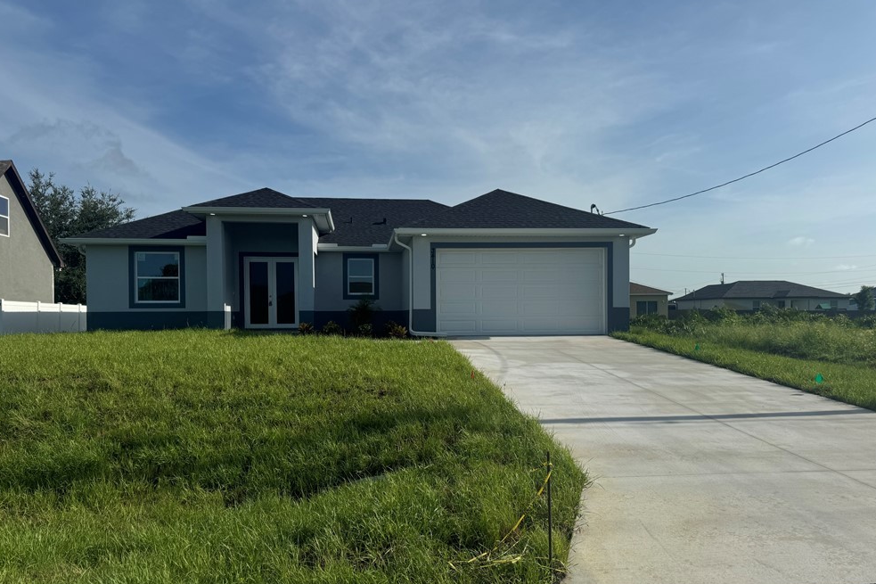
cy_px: 321
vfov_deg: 49.5
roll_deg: +0.3
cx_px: 433
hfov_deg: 69.4
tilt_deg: -2.1
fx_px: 633
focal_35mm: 26
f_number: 1.78
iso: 80
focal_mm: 6.76
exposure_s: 1/7092
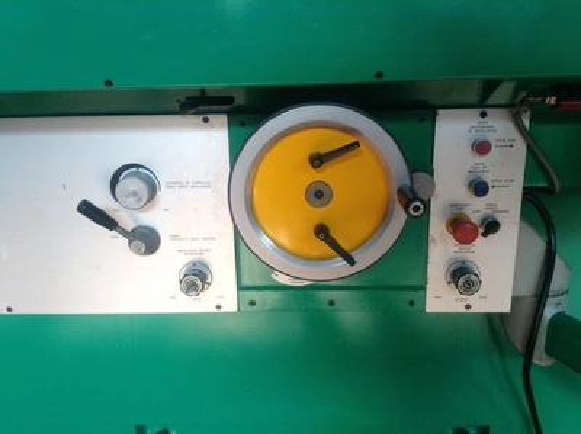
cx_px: 290
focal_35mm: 33
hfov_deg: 55.4
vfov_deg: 42.9
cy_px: 217
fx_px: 553
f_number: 2.4
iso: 32
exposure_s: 1/30
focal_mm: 3.3
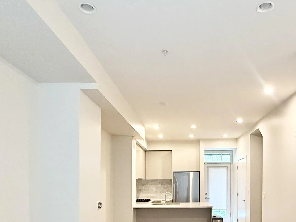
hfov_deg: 64.0
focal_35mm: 26
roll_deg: -0.1
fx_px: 222
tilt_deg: +1.6
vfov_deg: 50.2
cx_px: 215
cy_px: 174
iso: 400
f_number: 2.2
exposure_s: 1/120
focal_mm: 2.22
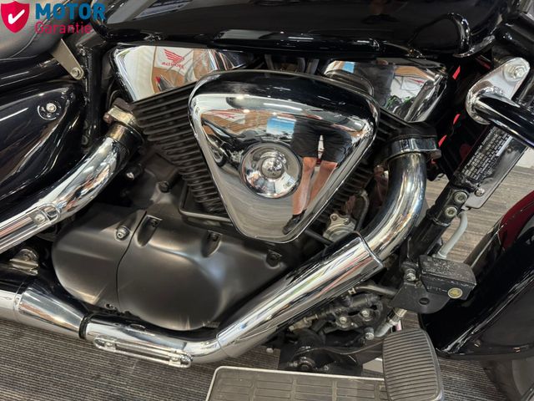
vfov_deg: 56.8
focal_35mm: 24
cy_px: 200
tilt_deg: -48.6
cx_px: 267
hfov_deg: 71.6
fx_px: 370
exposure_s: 1/33
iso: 640
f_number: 1.78
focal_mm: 6.76
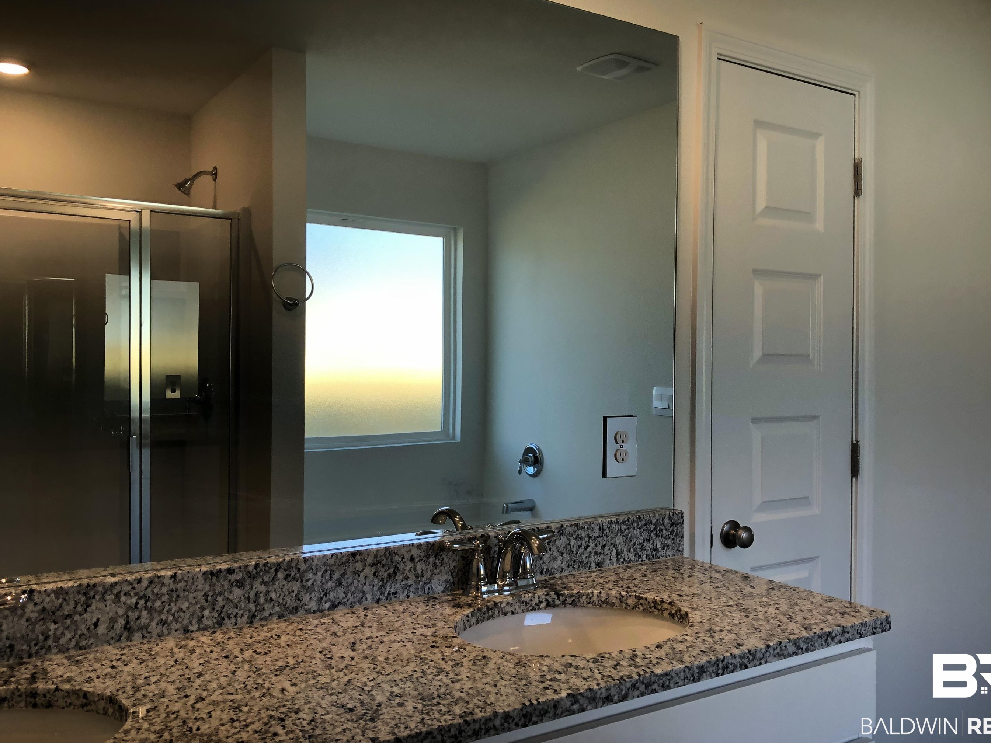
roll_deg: -0.2
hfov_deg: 56.7
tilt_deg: -0.2
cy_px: 352
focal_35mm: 32
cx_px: 551
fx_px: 916
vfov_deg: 44.1
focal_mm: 3.99
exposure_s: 1/120
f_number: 1.8
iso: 40
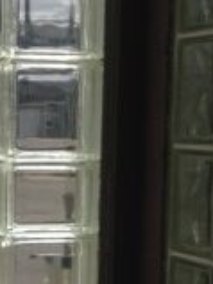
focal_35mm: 141
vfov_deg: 13.9
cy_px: 229
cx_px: -32
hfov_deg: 10.4
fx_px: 1158
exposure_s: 1/2632
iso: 50
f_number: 2.4
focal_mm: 4.28
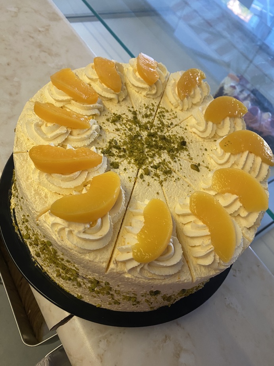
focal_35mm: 26
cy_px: 183
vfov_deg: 67.3
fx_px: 274
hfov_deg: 53.1
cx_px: 137
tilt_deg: -52.3
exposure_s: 1/60
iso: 250
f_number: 1.8
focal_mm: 4.25
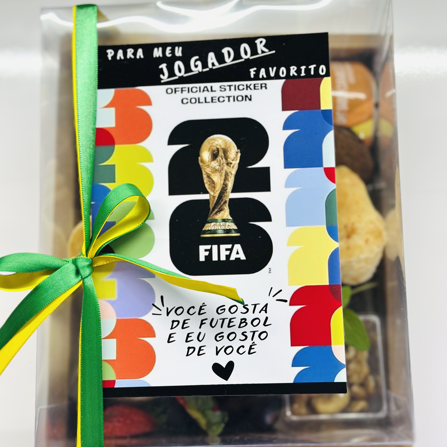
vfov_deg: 30.0
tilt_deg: -79.4
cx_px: 224
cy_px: 221
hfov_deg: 30.0
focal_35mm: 57
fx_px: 833
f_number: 1.78
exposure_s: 1/60
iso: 100
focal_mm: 6.86
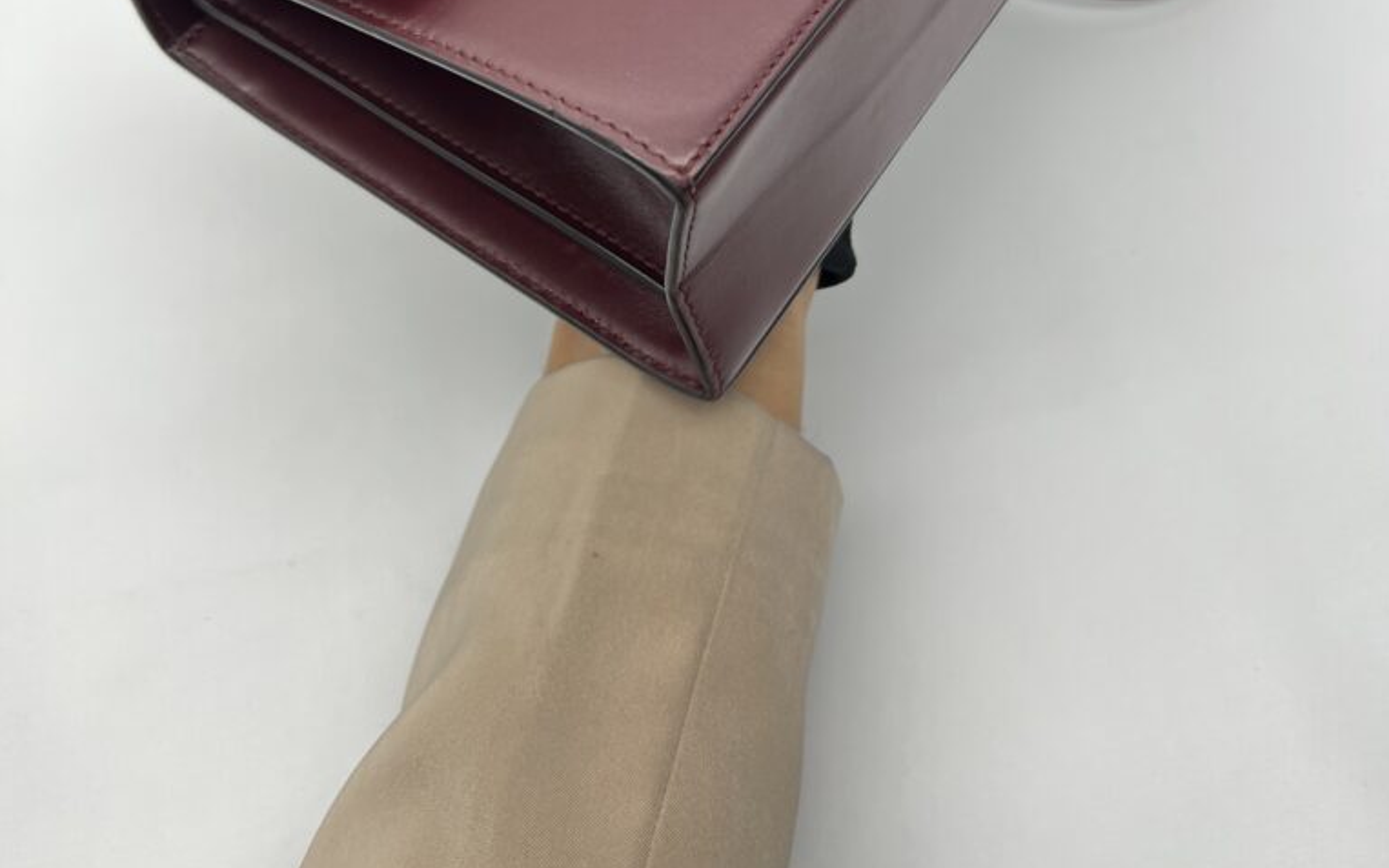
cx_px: 697
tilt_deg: -49.7
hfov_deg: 52.7
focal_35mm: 37
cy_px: 42
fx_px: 1401
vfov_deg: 32.3
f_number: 1.5
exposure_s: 1/100
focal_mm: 5.7
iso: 50
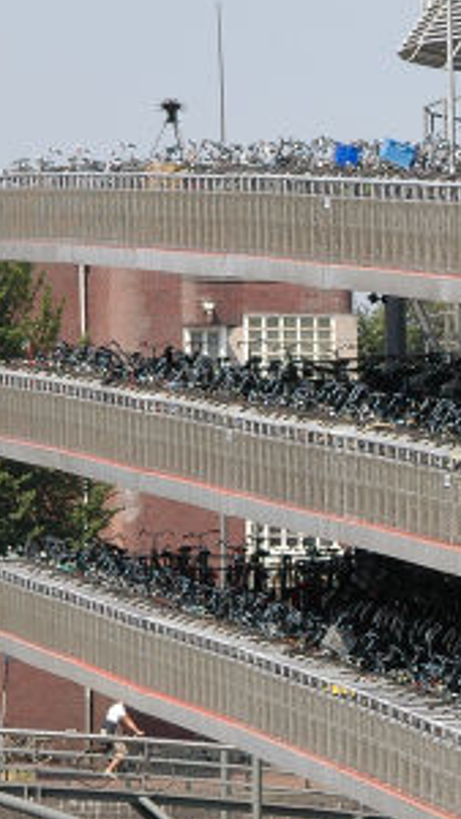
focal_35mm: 397
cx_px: 859
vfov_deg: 5.4
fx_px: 8626
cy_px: 647
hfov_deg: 3.0
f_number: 9
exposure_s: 1/320
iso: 200
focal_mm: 95
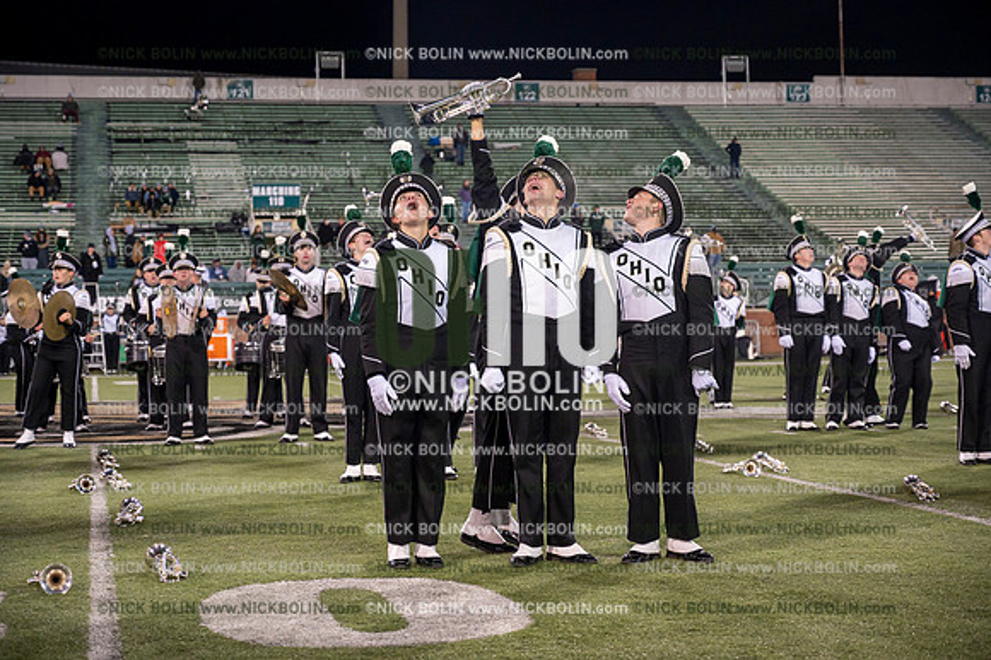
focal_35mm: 70
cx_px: 496
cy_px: 330
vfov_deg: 19.4
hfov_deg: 28.9
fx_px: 1926
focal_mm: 70
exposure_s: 1/640
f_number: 4
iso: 3200
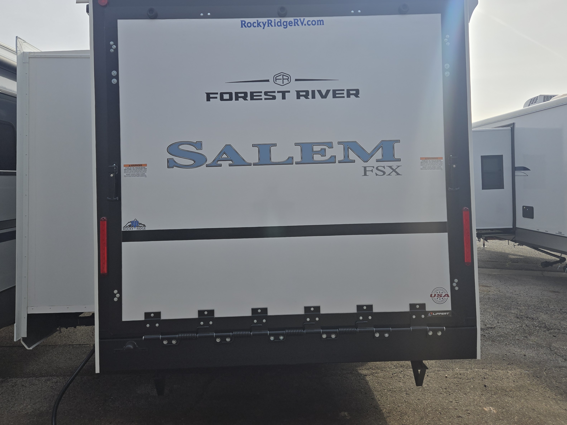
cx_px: 278
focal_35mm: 29
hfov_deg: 61.7
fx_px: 475
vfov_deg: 48.0
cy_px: 172
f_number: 1.8
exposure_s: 1/3628
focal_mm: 5.4
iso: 25
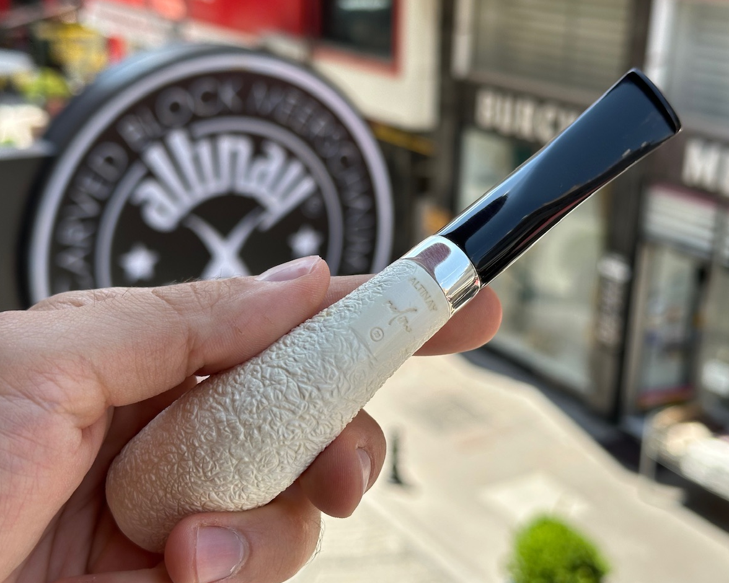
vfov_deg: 29.7
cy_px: 293
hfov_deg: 36.6
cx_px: 380
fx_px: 1100
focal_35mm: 51
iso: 64
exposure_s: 1/1085
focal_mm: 6.86
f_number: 1.78
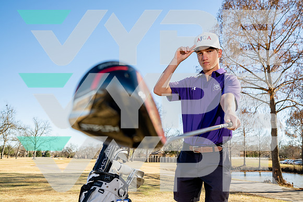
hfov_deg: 54.4
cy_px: 101
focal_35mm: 35
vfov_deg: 37.9
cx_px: 152
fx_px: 295
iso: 100
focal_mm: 35
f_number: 5.6
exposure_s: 1/250
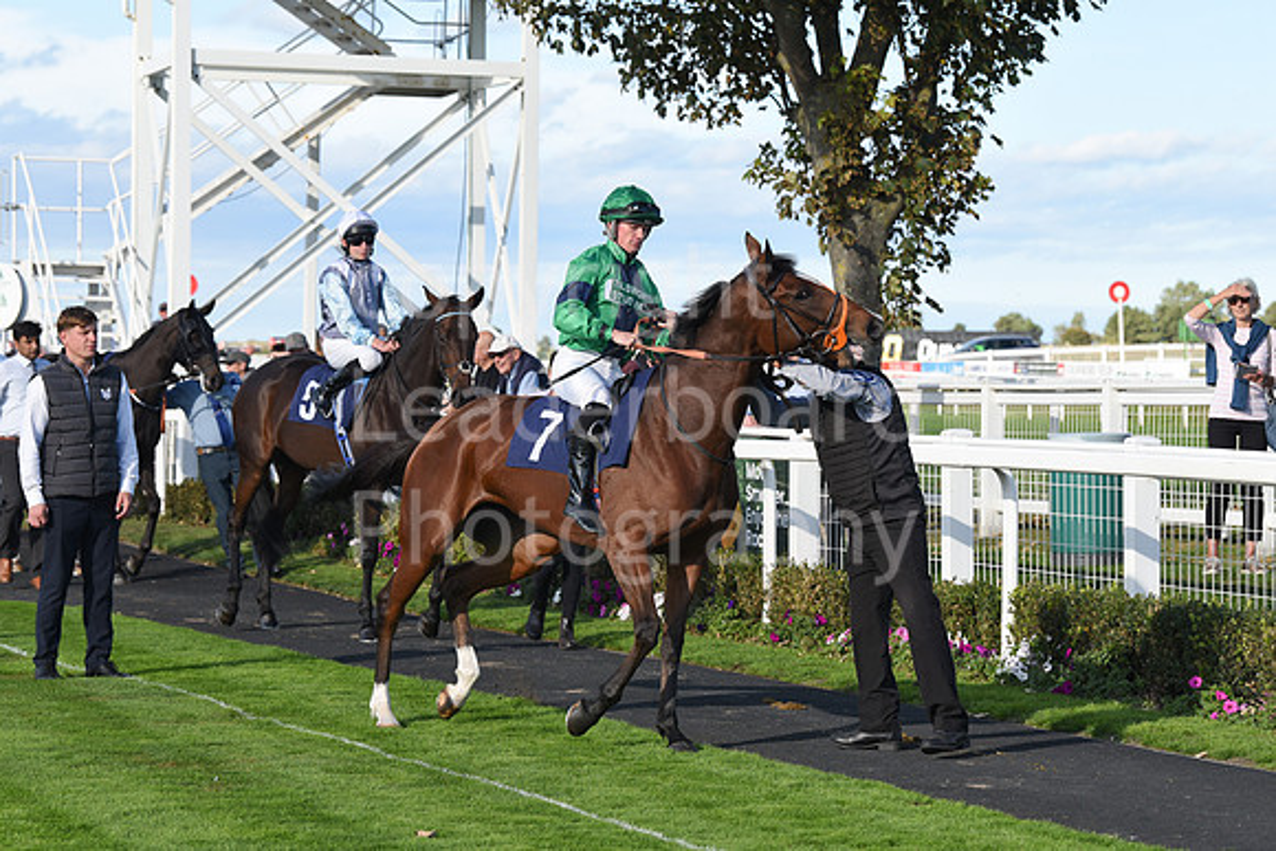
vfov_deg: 12.2
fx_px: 3971
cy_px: 426
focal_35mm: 112
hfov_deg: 18.3
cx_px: 638
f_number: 6.3
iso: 400
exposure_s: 1/1000
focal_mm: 112
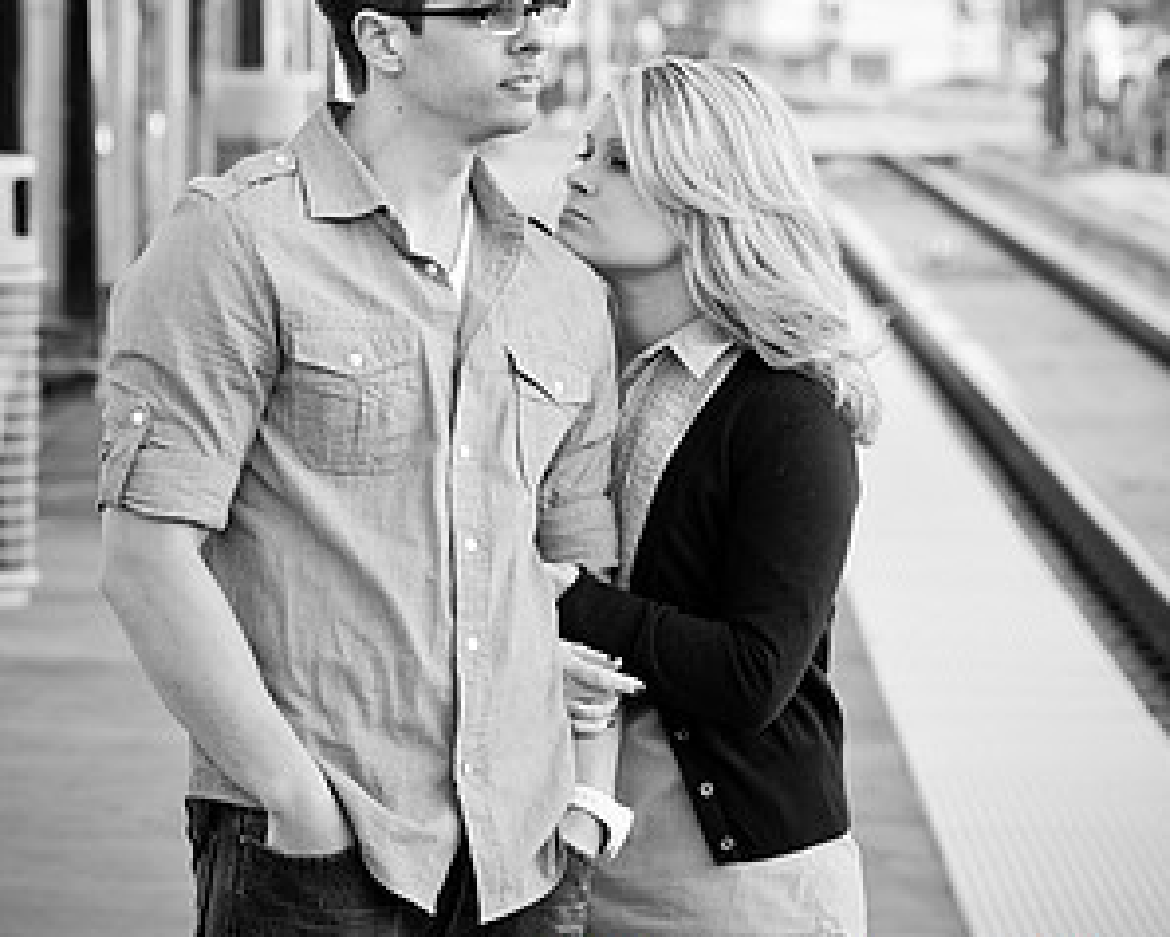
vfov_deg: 5.6
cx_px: 585
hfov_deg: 7.0
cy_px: 307
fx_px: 9598
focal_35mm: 277
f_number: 7.1
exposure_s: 1/200
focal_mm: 130
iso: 400
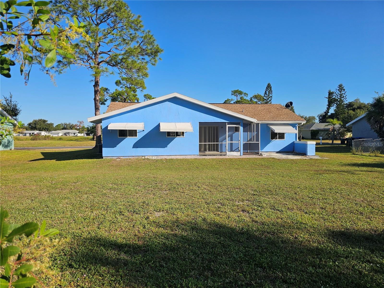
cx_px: 192
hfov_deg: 73.9
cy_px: 144
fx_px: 255
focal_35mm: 23
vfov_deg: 58.9
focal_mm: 6.3
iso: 10
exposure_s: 1/957
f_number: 1.7
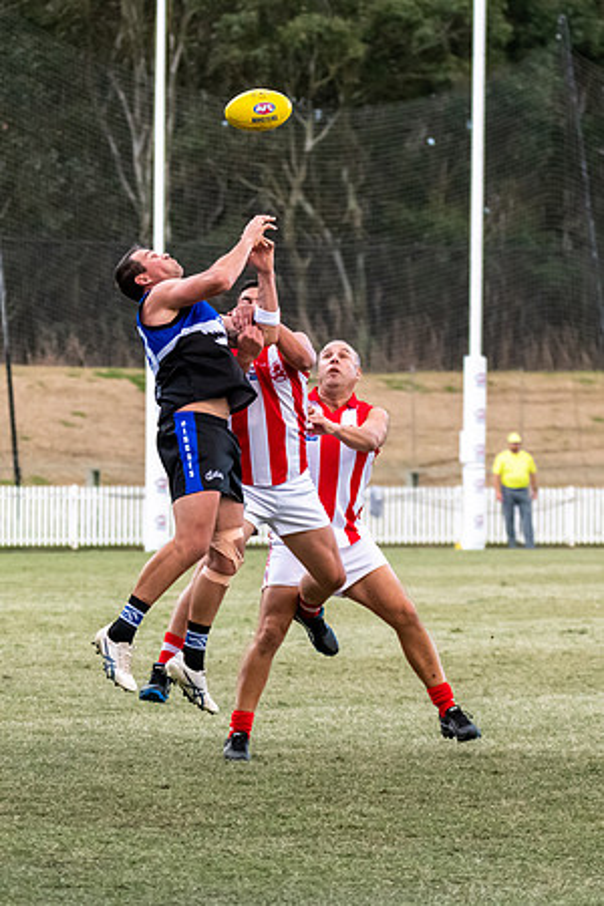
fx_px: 6484
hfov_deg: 5.3
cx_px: 192
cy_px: 474
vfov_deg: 8.0
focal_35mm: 258
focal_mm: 150
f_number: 5
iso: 3600
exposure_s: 1/1600
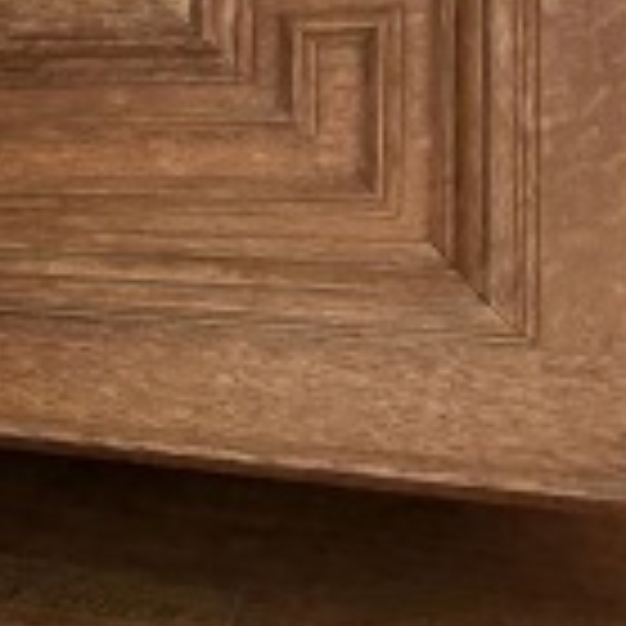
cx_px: -491
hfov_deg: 16.6
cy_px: 86
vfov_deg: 19.4
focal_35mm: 88
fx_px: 1800
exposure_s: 1/121
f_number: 1.9
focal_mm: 2.69
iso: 80
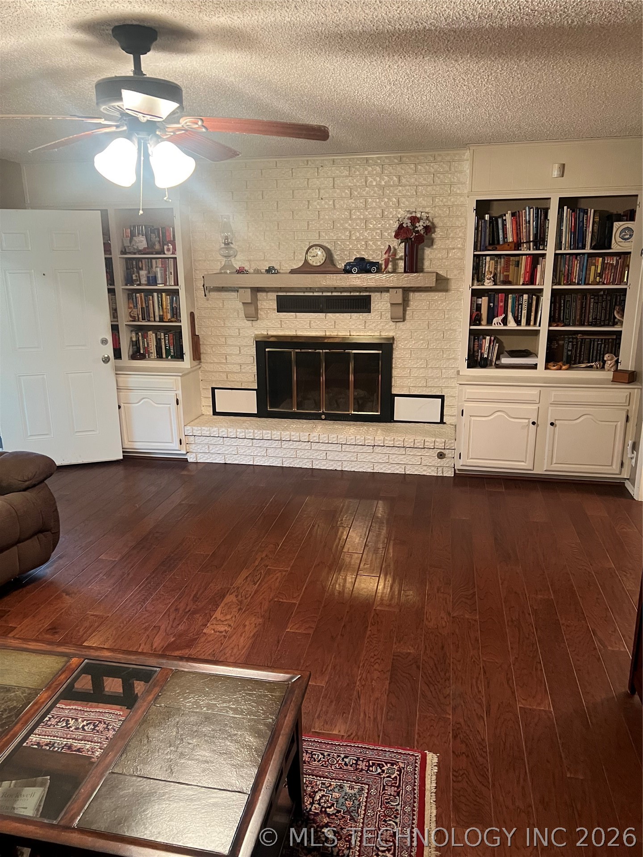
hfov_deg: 53.1
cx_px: 322
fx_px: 644
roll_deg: +1.2
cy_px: 428
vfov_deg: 67.3
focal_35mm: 26
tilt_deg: -13.4
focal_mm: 5.7
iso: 500
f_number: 1.5
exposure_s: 1/60
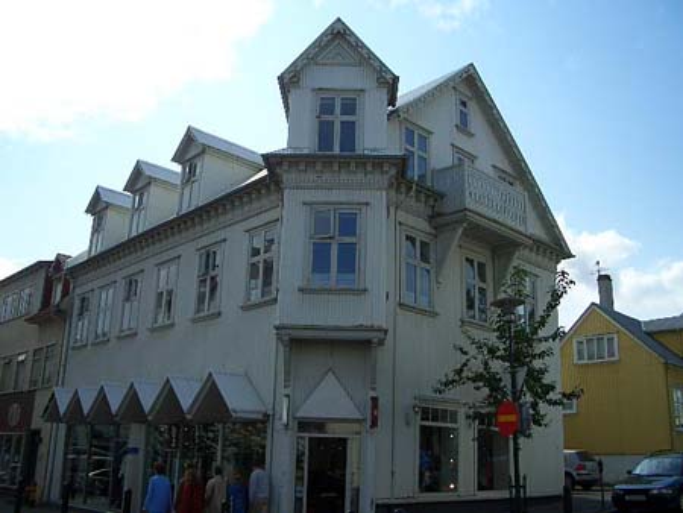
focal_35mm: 35
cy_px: 256
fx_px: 691
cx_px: 342
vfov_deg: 40.7
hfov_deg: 52.6
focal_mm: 5.8
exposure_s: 1/800
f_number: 4.3
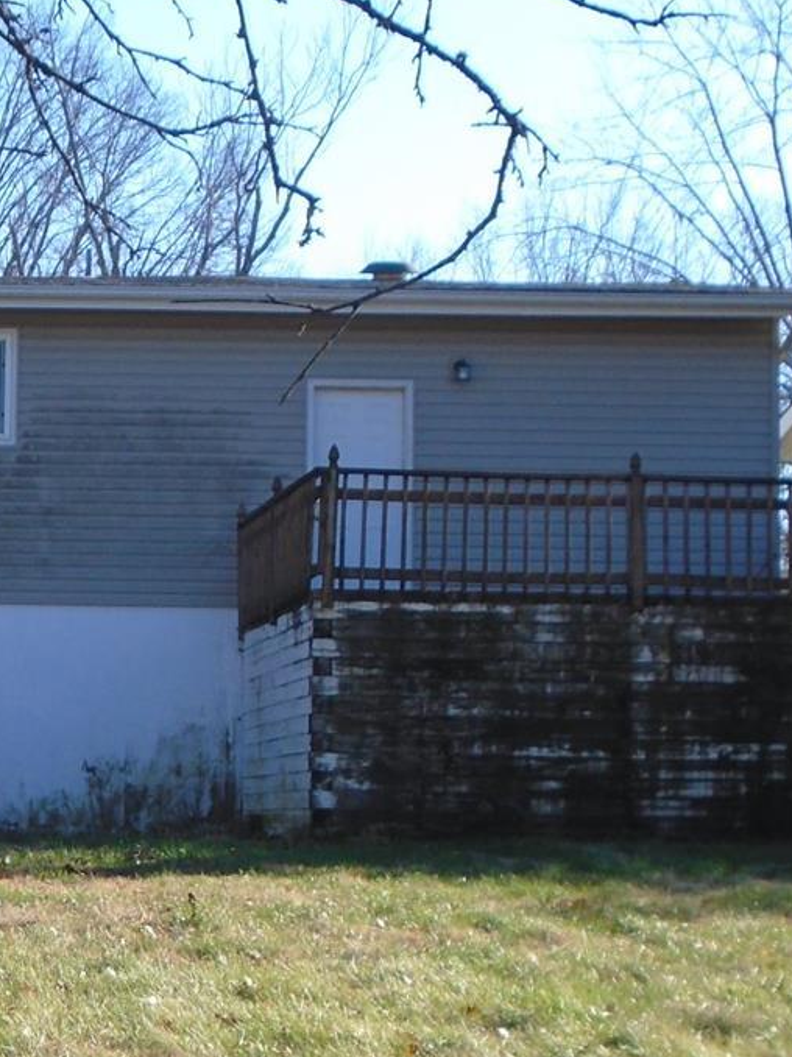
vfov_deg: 22.9
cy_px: 720
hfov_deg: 16.3
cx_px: -285
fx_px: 2595
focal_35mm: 85
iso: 100
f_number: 3.8
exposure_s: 1/400
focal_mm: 6.4
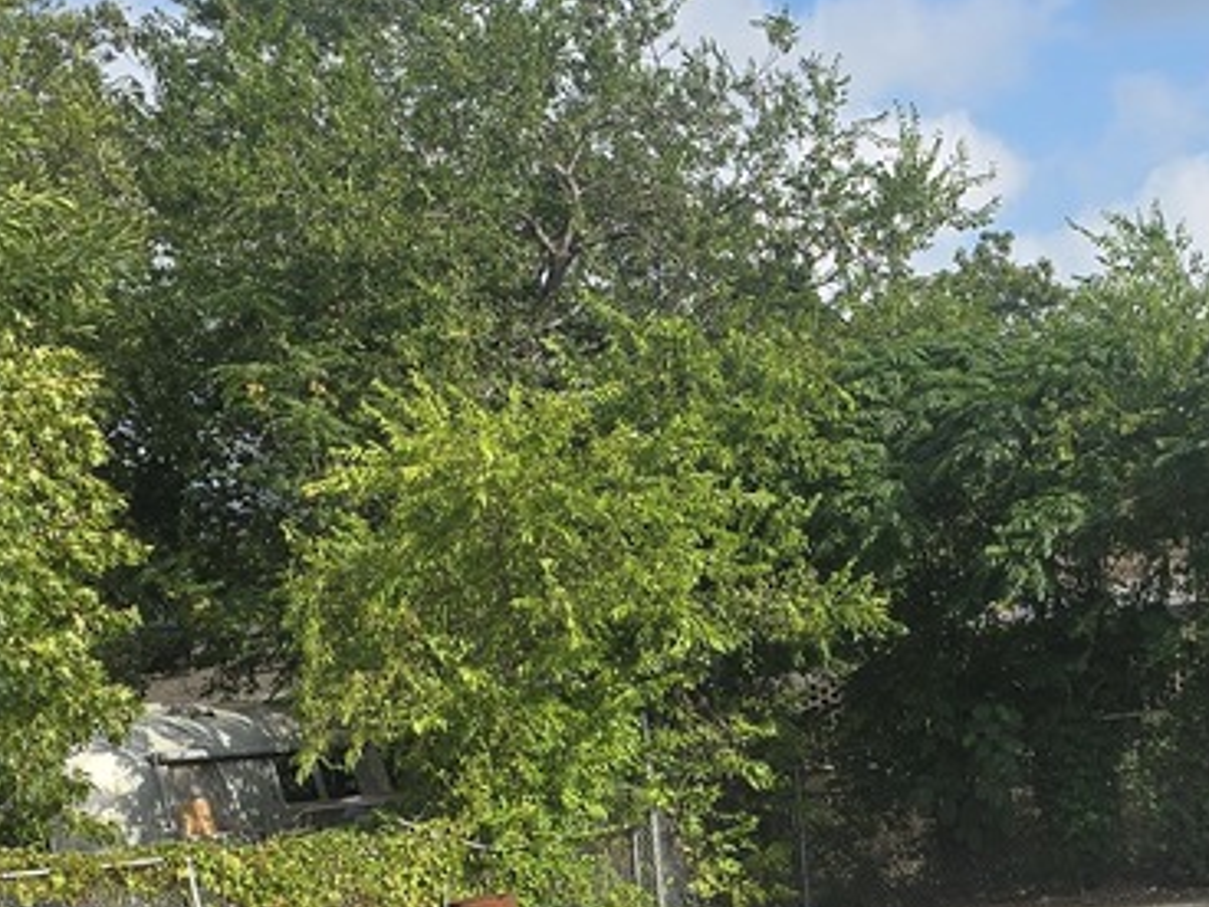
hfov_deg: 21.4
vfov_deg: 16.0
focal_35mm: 90
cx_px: 1028
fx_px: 3143
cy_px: 946
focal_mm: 6.3
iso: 12
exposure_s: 1/574
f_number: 1.7
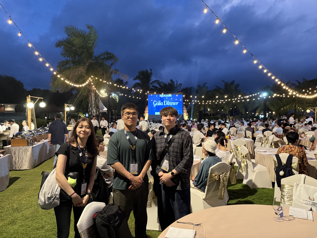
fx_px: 220
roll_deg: +1.0
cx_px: 158
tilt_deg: -1.0
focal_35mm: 24
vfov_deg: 56.8
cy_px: 119
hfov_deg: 71.6
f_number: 1.78
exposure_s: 1/33
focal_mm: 6.76
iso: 640
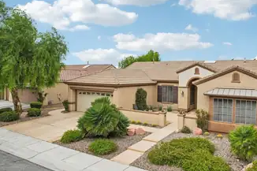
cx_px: 145
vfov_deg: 47.6
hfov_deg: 67.1
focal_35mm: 27
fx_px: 193
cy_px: 102
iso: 130
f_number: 2.8
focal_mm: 8.4
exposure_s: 1/1250
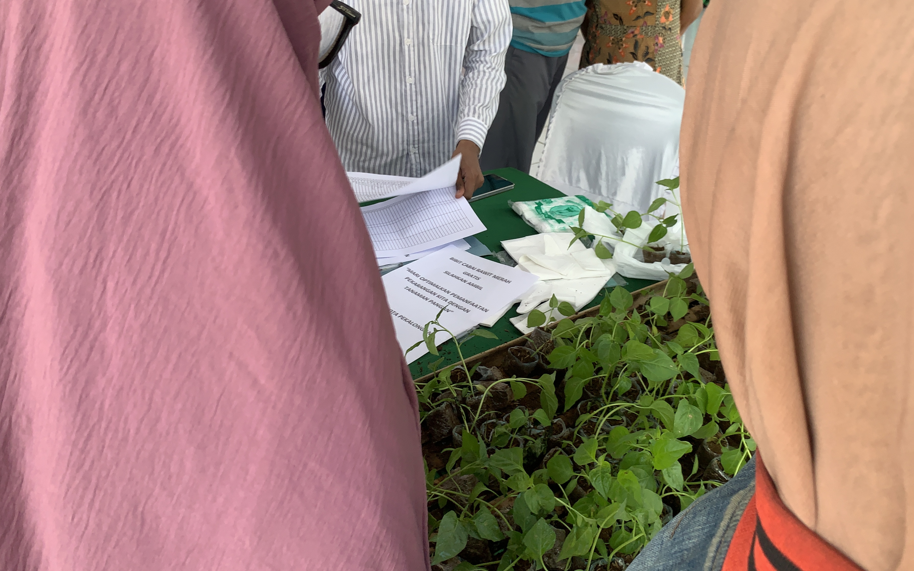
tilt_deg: -24.1
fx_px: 772
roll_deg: -7.0
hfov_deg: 61.2
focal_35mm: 31
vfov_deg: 40.3
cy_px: 211
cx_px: 482
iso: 64
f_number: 1.8
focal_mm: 4.25
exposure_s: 1/121
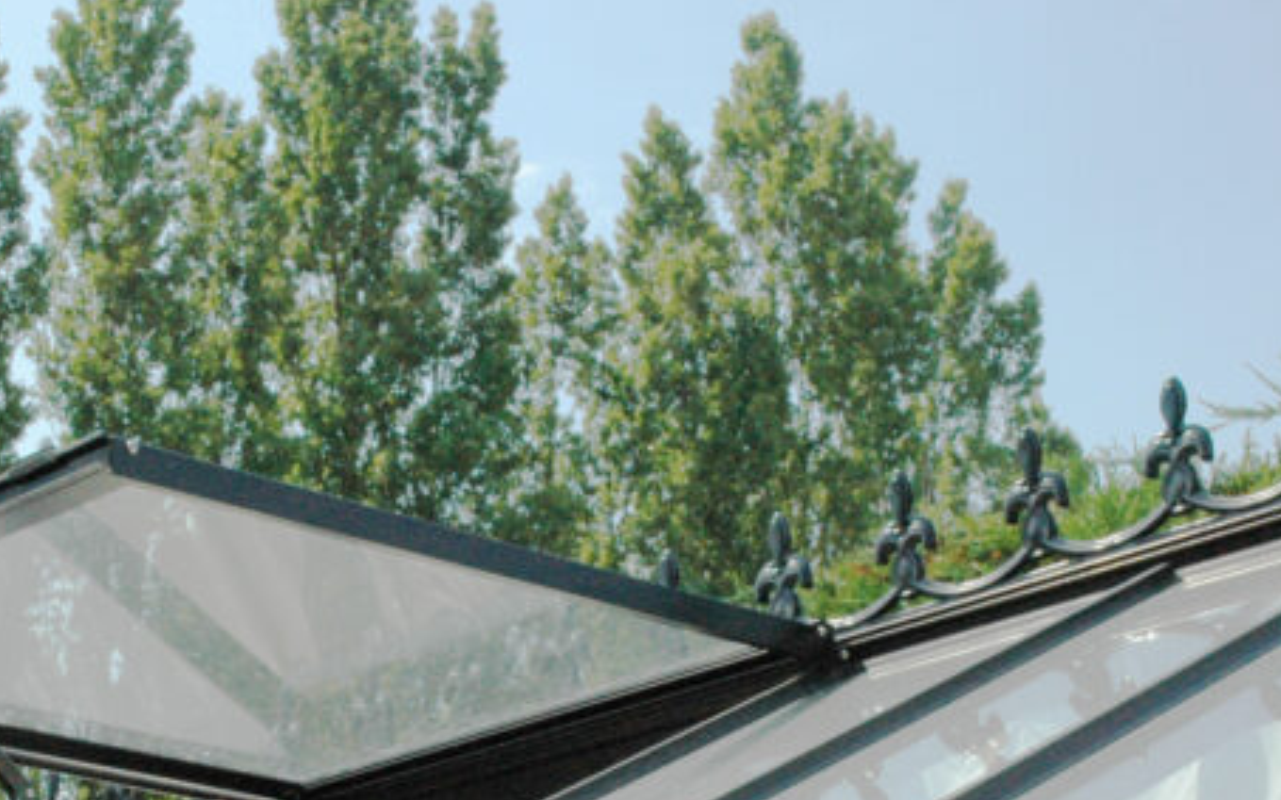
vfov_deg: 13.7
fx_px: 3252
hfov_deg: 22.0
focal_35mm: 93
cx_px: 277
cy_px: 914
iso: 640
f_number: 13
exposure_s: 1/640
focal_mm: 27
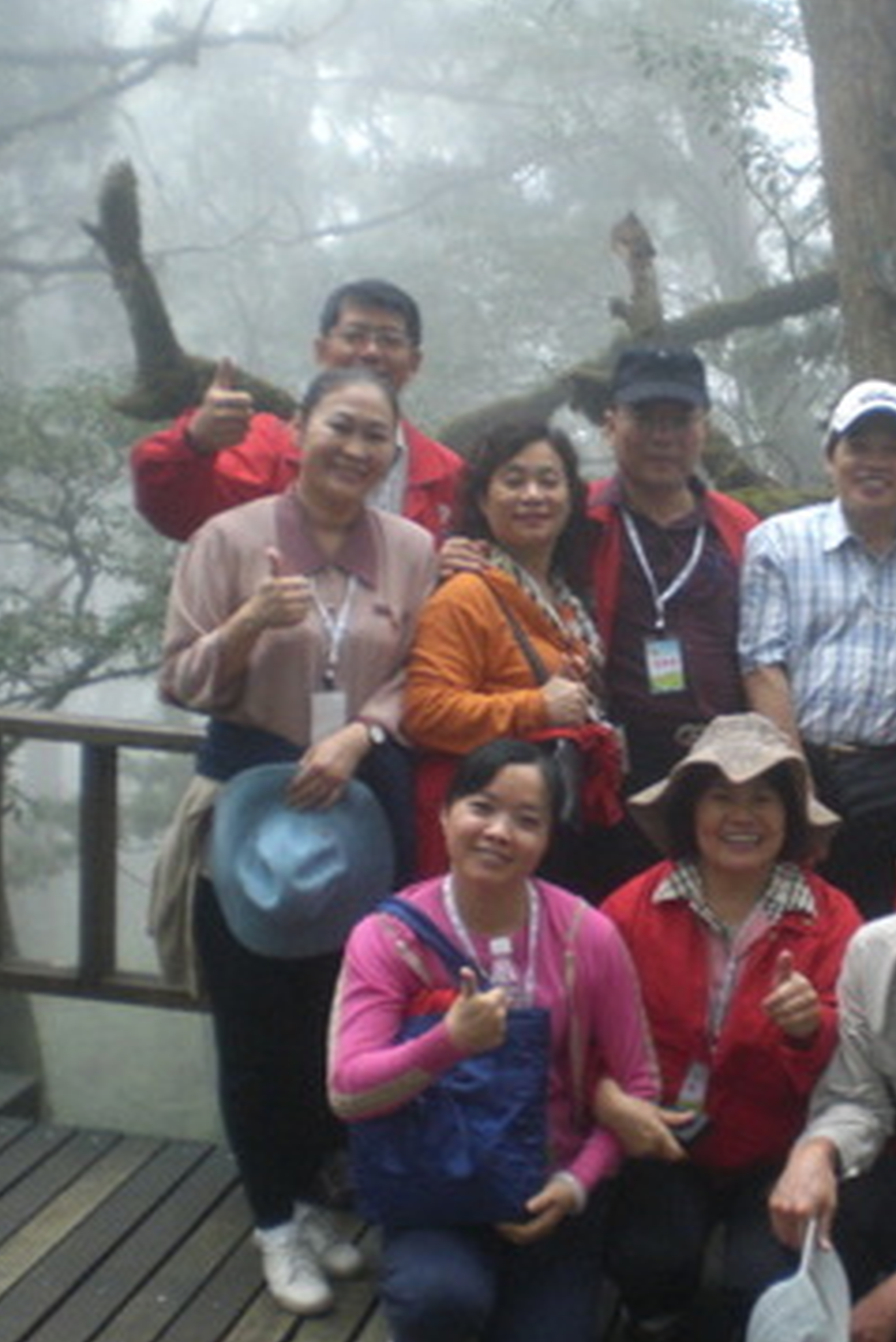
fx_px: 1977
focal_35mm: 53
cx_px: 814
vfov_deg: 37.5
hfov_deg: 24.8
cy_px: 671
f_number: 3.1
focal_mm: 6.3
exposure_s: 1/100
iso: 200
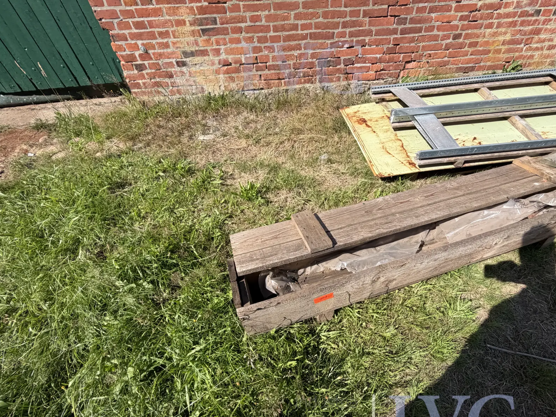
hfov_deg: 90.5
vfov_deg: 74.1
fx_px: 273
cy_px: 244
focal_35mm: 17
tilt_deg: -48.0
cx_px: 316
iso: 40
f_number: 2.2
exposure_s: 1/770
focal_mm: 2.22
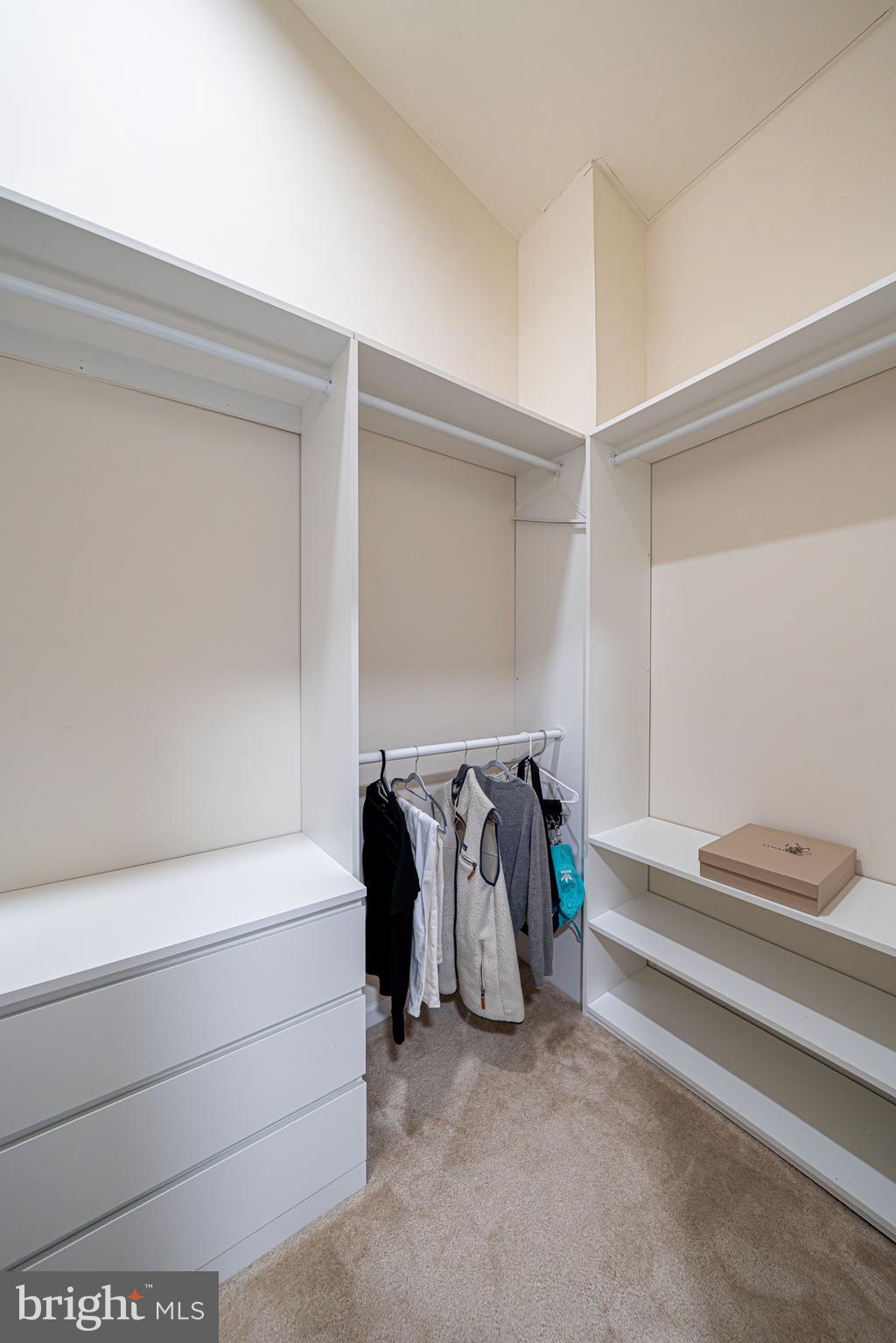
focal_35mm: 12
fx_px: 448
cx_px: 448
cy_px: 672
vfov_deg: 112.6
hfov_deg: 90.0
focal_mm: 12
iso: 640
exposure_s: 1/50
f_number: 5.6
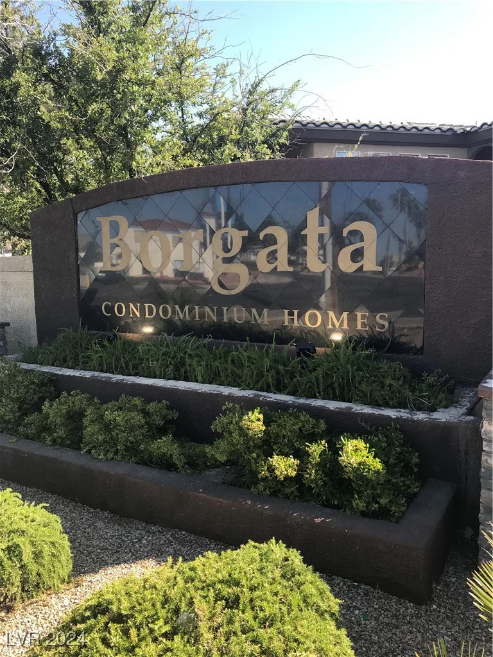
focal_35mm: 28
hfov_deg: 49.7
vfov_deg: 63.4
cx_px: 246
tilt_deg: -7.1
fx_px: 532
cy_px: 328
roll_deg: +1.3
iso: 20
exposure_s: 1/523
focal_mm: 3.99
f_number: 1.8
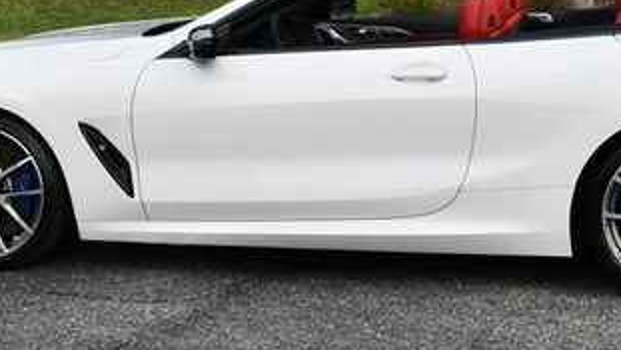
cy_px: -30
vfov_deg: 12.5
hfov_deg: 22.4
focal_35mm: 95
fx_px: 1564
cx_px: 407
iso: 200
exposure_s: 1/250
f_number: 8
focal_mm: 22
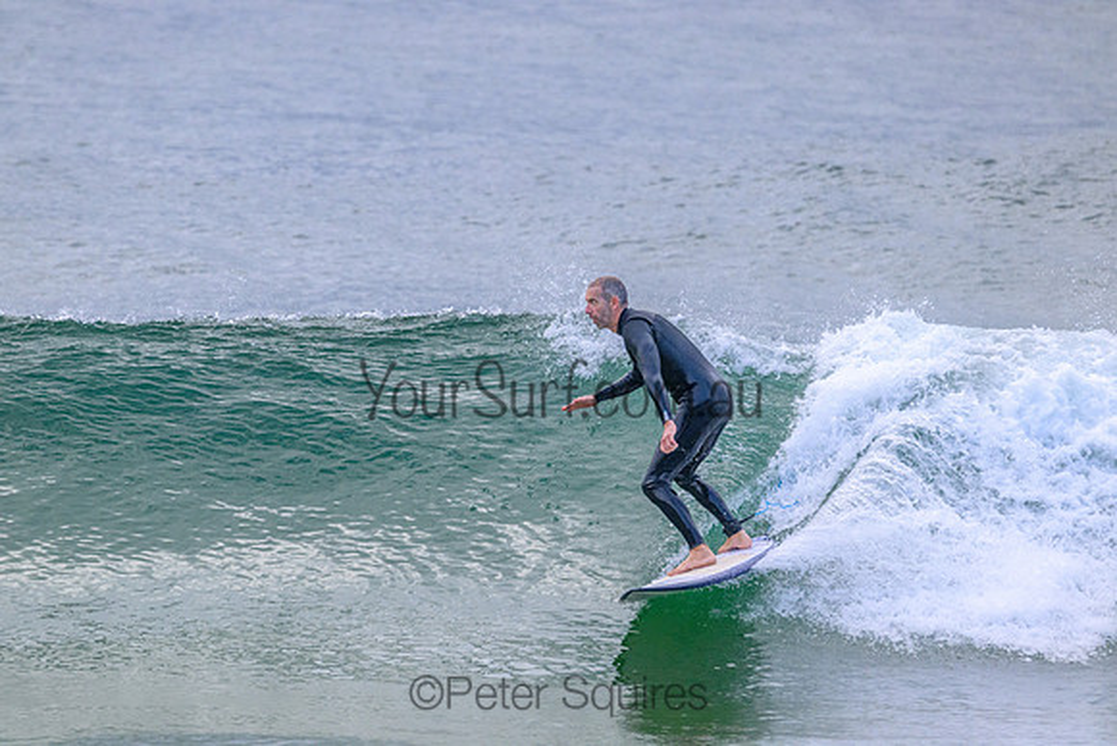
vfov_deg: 2.5
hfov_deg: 3.8
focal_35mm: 540
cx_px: 558
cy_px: 373
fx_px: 16758
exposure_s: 1/1600
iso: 2500
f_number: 11
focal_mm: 540
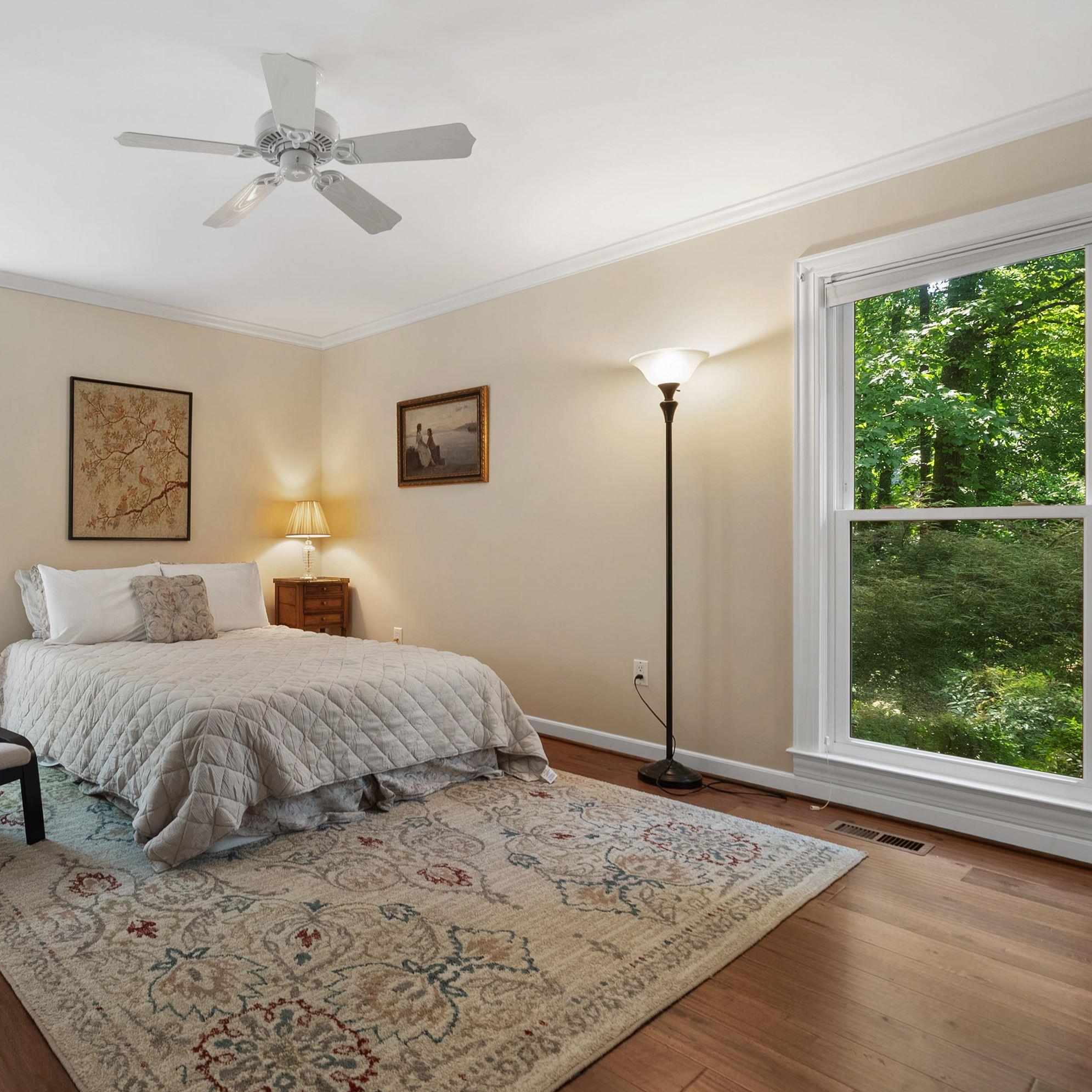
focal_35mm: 21
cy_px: 545
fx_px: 749
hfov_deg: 69.0
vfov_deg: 72.1
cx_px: 320
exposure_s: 1/1.25
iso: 200
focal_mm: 16
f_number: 8
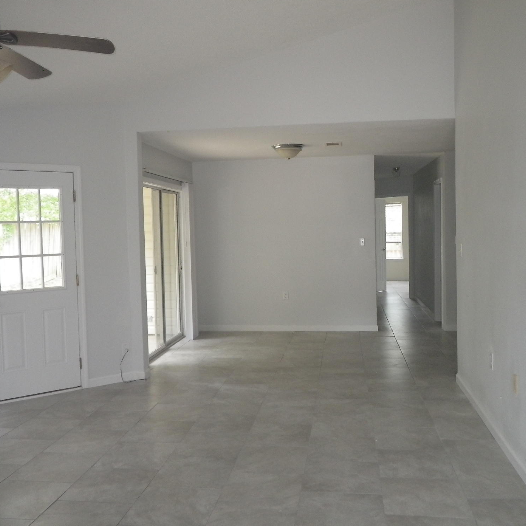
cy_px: 258
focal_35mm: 34
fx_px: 585
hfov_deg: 48.5
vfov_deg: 48.4
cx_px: 263
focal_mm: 5
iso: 160
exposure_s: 1/50
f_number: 3.5
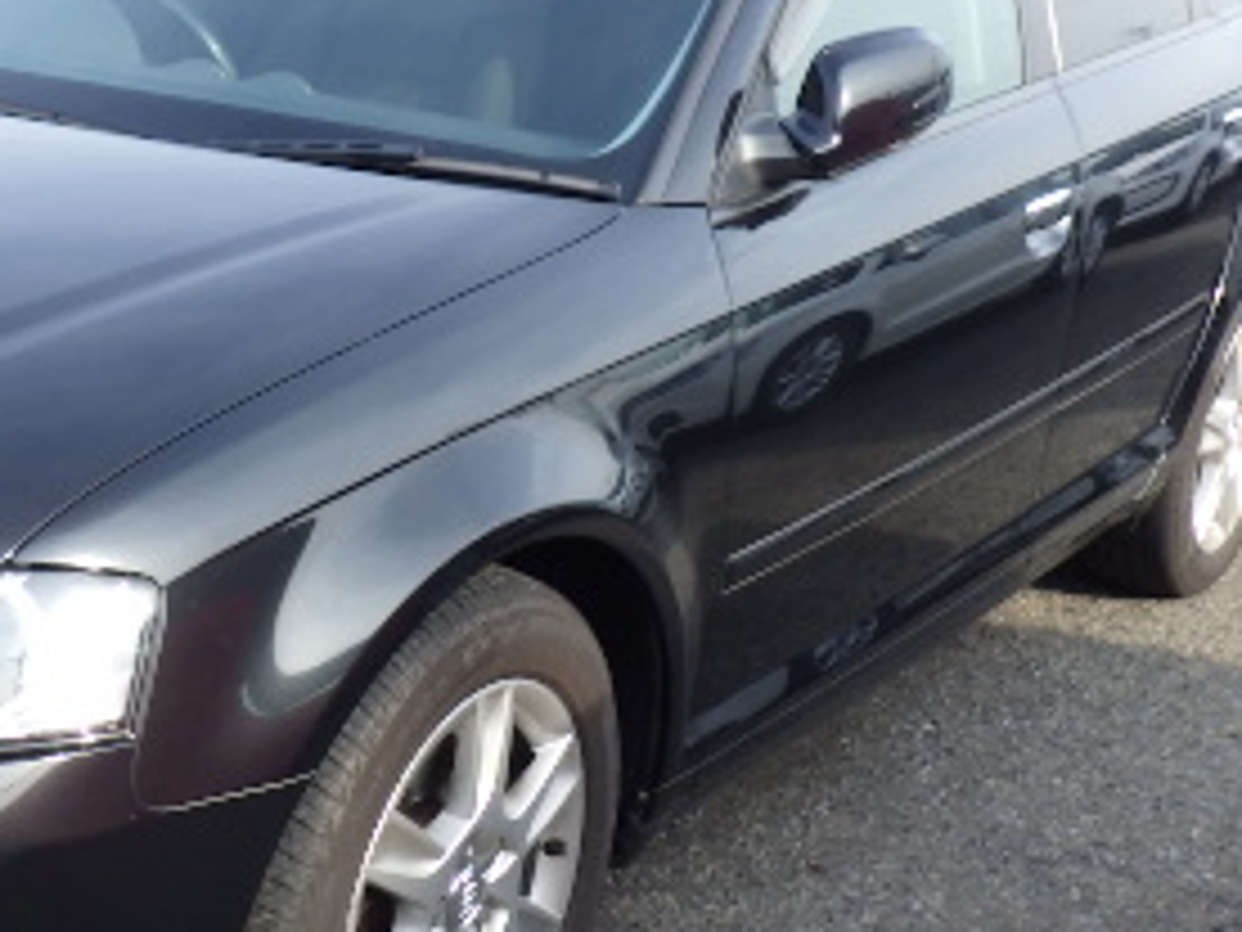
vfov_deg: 22.6
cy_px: 513
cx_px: 202
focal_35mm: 65
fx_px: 2332
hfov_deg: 29.0
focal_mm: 5
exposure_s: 1/200
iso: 125
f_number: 4.2
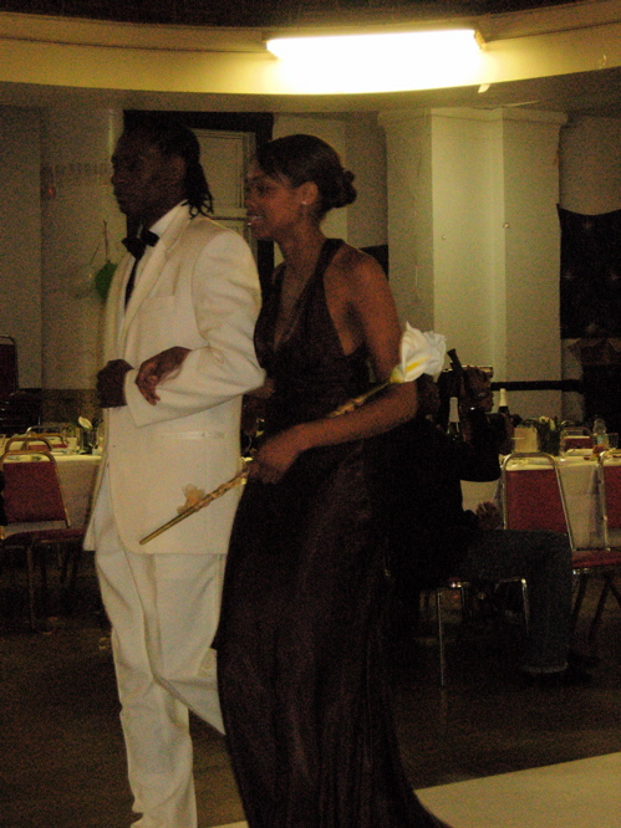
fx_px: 1795
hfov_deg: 19.6
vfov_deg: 26.0
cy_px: 414
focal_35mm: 75
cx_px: 310
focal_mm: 15.7
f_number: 3.9
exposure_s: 1/90.5
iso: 400
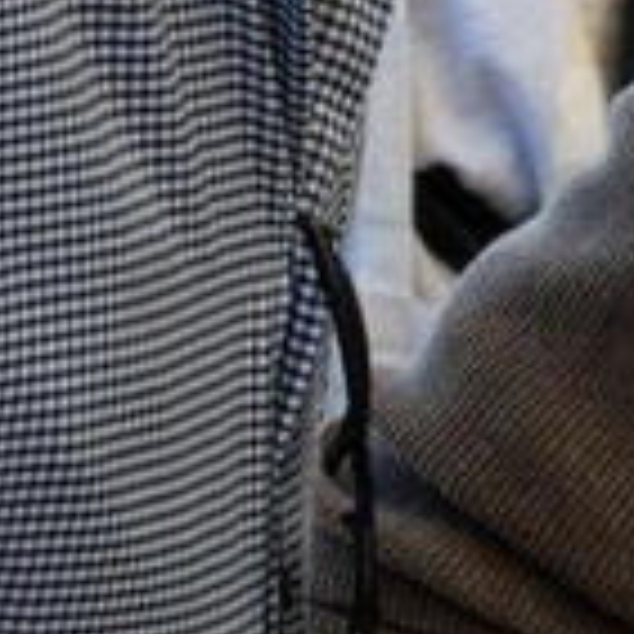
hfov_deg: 2.4
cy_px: 723
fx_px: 14629
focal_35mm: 706
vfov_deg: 2.5
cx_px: 2037
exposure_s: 1/125
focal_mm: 70
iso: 640
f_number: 11
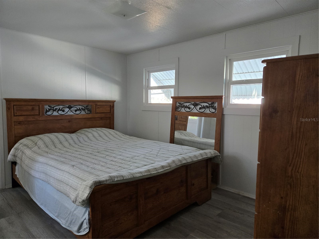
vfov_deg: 58.9
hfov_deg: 73.9
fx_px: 212
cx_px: 160
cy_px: 120
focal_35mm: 23
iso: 400
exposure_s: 1/120
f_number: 1.8
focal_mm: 5.4
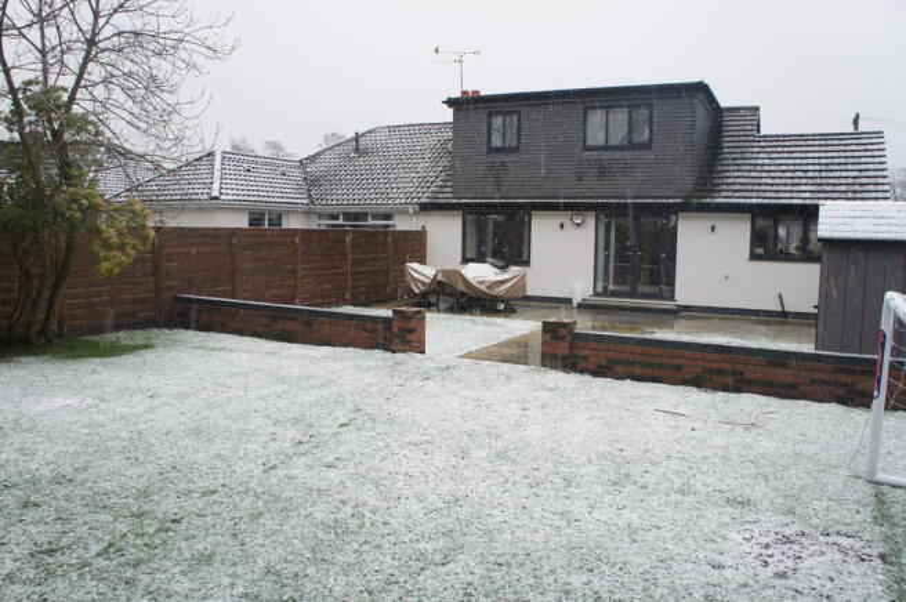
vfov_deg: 47.8
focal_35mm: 27
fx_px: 679
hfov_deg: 67.4
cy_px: 301
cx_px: 453
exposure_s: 1/80
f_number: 5.6
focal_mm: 18
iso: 200
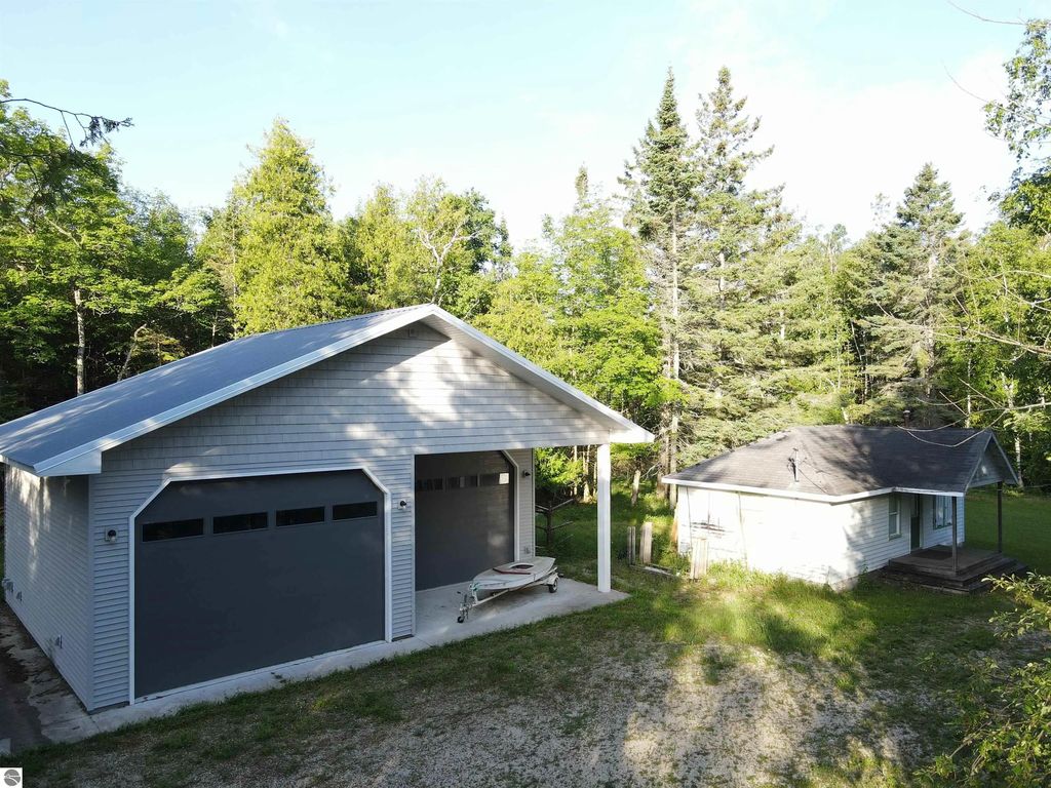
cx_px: 526
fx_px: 729
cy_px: 394
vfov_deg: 56.8
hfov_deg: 71.6
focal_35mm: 24
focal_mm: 4.5
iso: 100
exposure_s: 1/120
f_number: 2.8
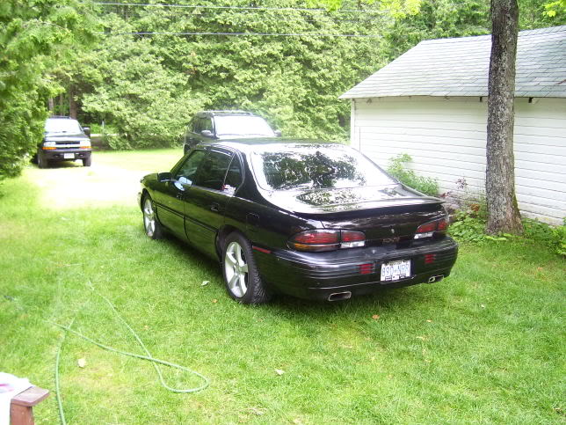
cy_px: 212
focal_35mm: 34
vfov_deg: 41.8
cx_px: 283
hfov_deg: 54.0
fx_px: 556
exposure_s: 1/90
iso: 80
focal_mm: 5.6
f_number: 2.7
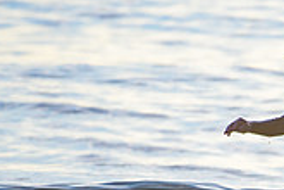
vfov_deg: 0.6
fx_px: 16936
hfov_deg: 1.0
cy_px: 200
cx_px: 302
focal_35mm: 2147
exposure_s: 1/2000
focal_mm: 500
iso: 250
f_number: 5.6
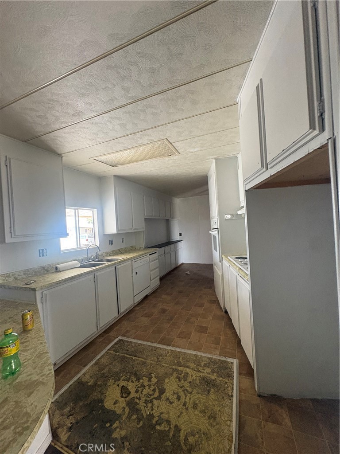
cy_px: 227
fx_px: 183
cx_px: 170
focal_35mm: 14
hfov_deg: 85.7
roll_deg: +2.6
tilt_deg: +0.9
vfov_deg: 102.1
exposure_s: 1/60
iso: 500
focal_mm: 2.22
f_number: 2.2
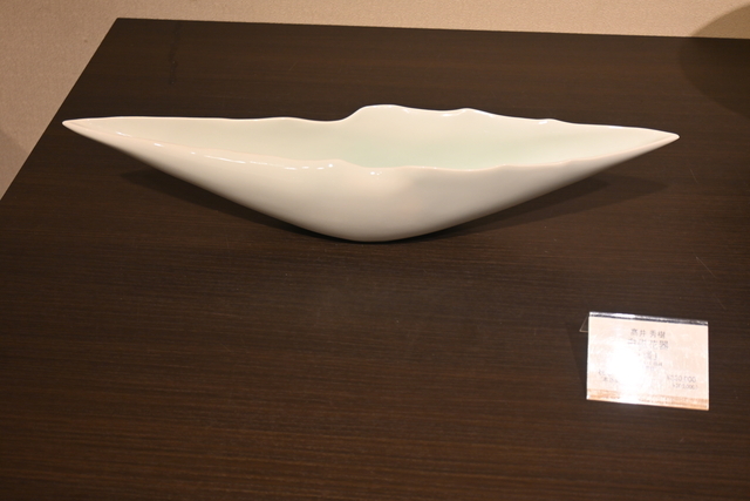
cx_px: 375
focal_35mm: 34
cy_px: 250
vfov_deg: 38.4
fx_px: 719
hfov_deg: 55.1
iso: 500
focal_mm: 23
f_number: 4.2
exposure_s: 1/125
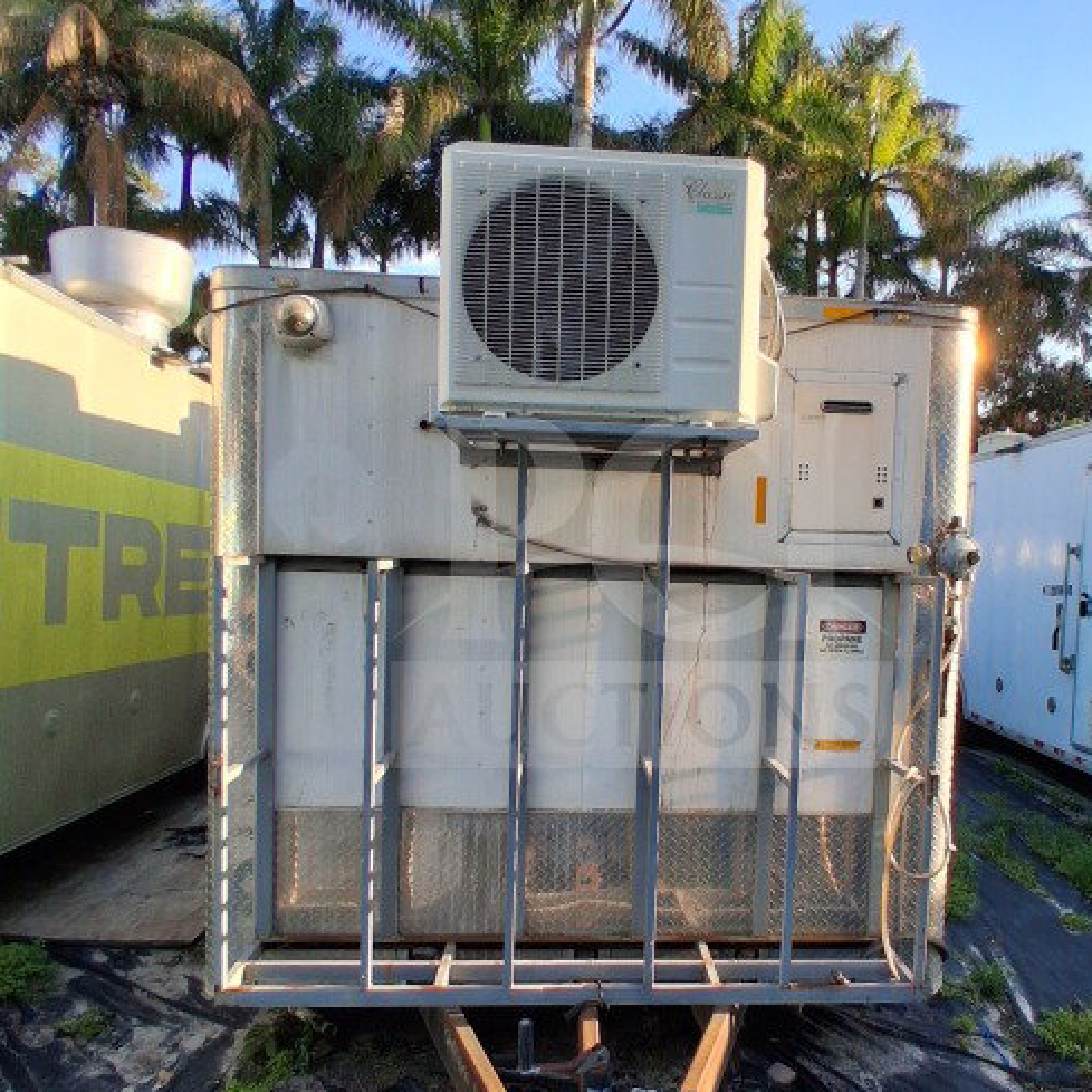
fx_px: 892
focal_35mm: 25
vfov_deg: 62.8
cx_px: 641
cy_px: 591
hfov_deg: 62.5
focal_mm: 1.4
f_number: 2.2
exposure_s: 1/483
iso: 50
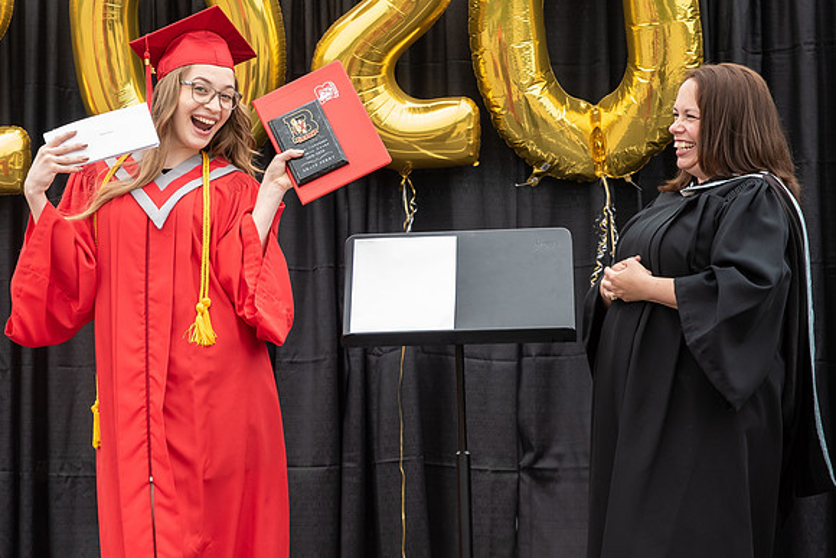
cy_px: 279
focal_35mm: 101
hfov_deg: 20.1
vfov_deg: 13.6
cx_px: 201
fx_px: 2335
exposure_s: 1/320
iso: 500
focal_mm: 60
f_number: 5.6
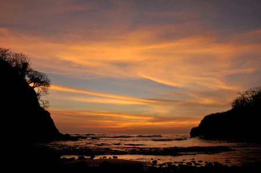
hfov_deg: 67.4
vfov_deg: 47.8
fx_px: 196
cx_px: 130
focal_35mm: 27
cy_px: 86
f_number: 13
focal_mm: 18
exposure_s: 1/50
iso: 200
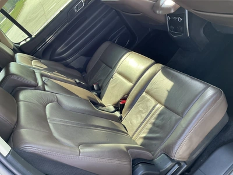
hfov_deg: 63.4
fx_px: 188
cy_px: 88
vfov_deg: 49.7
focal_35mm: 28
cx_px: 116
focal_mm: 3
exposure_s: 1/122
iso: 50
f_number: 1.8
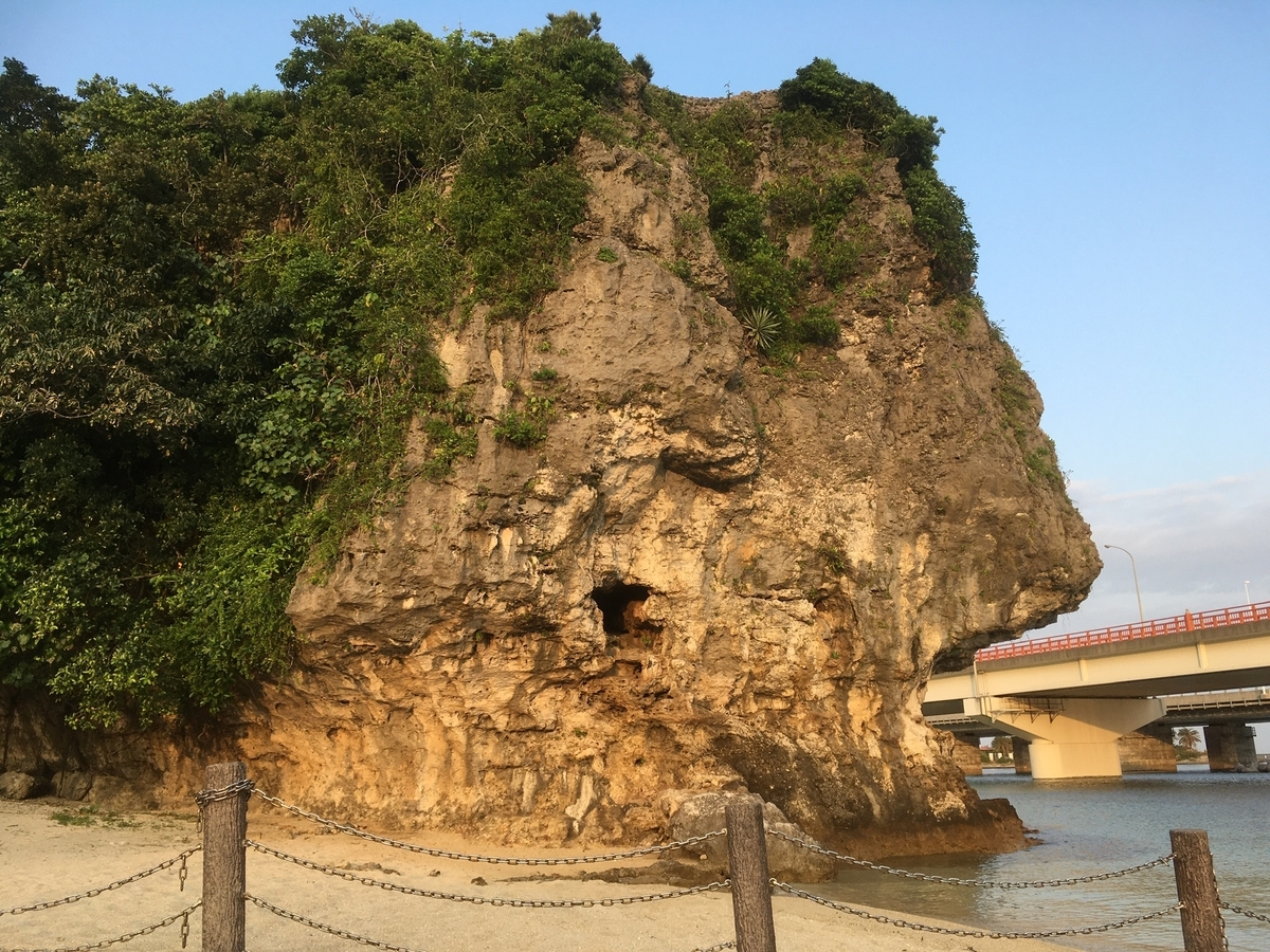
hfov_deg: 61.7
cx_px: 635
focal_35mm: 29
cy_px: 476
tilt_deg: +14.4
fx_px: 1064
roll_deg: +0.2
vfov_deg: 48.2
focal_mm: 4.15
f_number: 2.2
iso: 25
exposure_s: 1/300
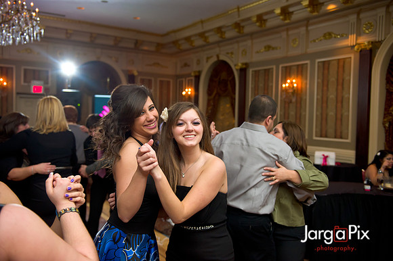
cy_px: 130
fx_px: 371
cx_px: 196
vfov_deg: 38.8
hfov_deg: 55.8
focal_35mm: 34
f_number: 3.2
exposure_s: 1/125
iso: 1600
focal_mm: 34
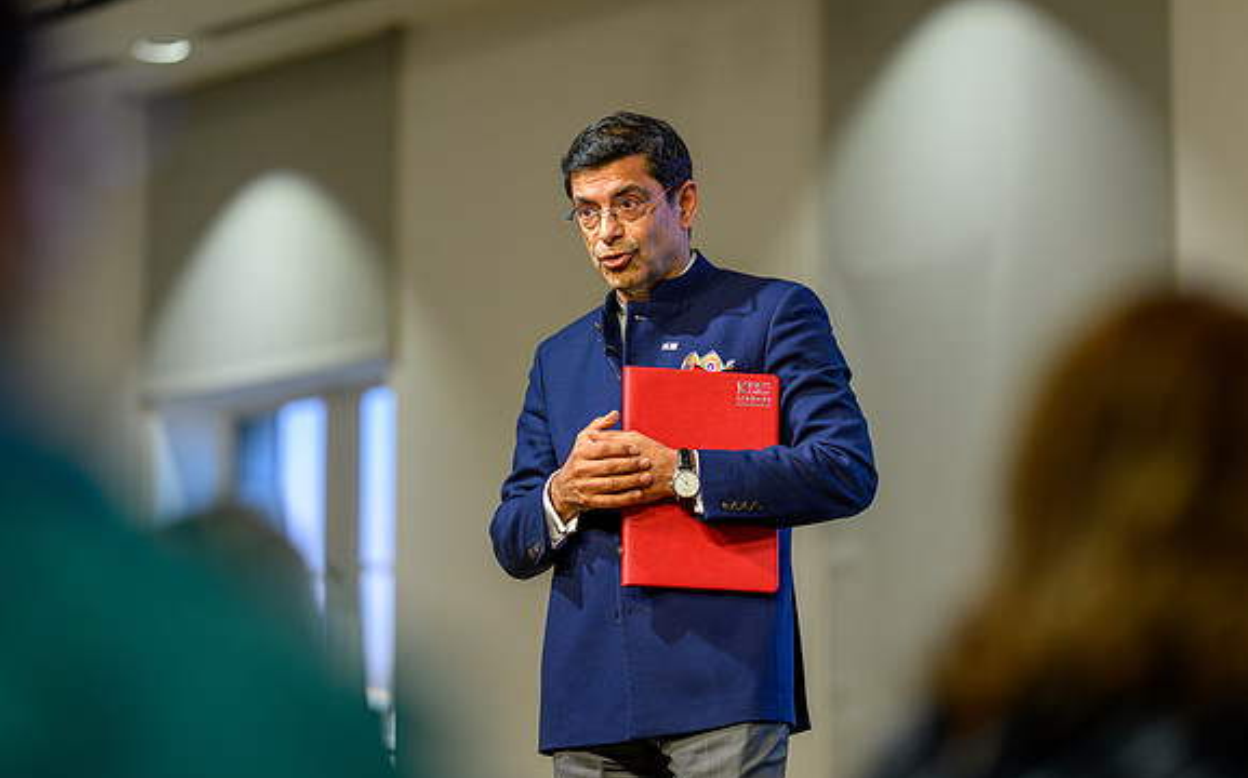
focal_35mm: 140
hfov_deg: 14.9
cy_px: 414
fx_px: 4759
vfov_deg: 9.4
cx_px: 625
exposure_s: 1/125
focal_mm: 135
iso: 125
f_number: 1.8
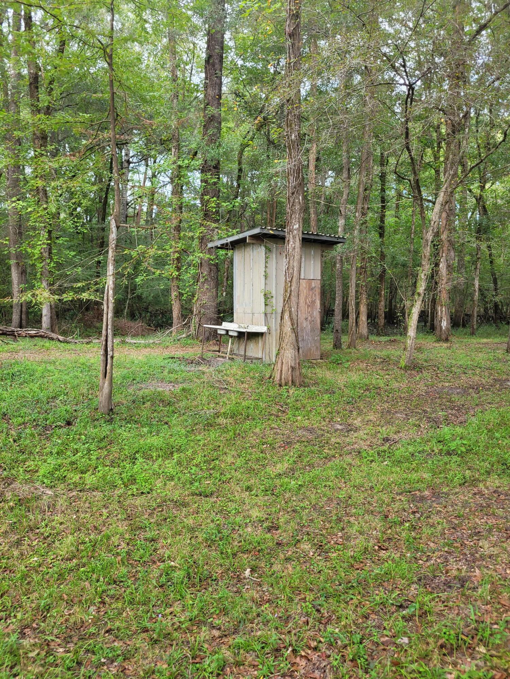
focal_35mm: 26
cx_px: 255
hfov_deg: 53.1
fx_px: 511
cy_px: 340
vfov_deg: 67.3
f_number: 1.8
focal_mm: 5.4
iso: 50
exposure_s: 1/120
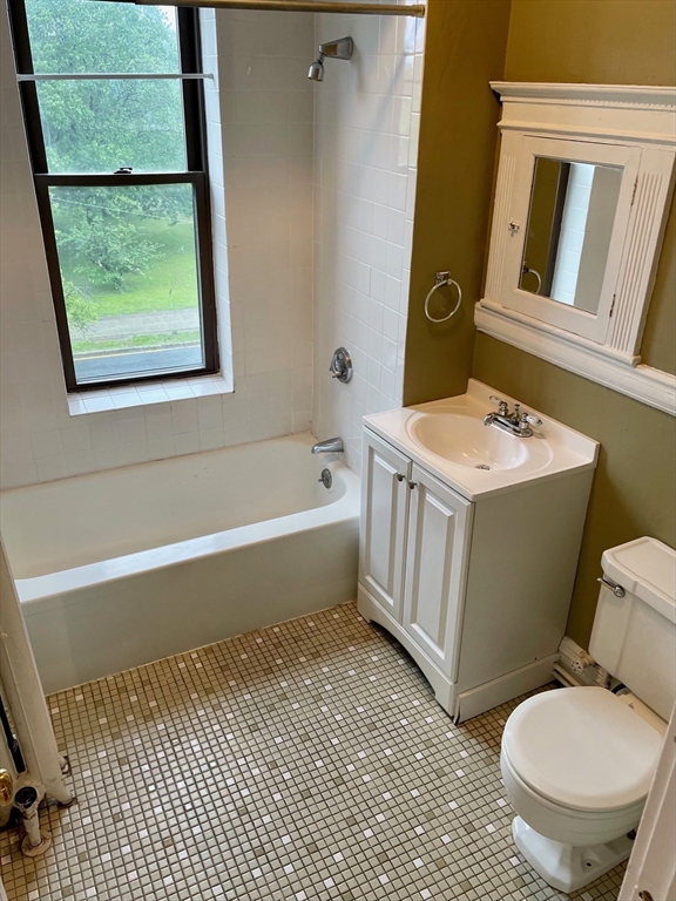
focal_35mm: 26
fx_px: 677
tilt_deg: -26.0
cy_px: 450
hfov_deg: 53.1
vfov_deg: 67.3
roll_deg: -1.1
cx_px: 338
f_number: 1.6
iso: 100
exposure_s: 1/120
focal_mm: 4.2
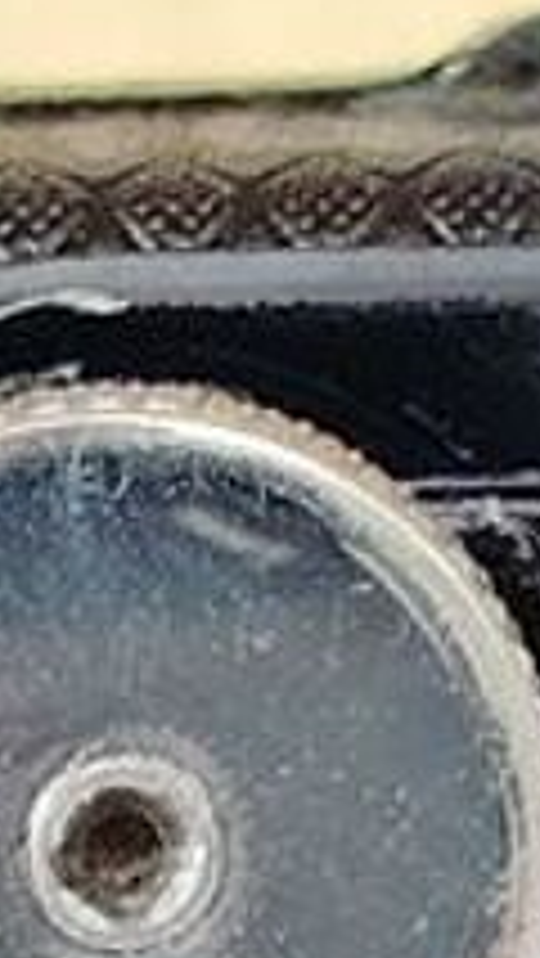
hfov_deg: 3.2
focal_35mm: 381
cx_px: -130
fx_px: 9687
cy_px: 2004
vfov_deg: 5.5
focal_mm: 5.25
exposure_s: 1/153
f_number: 1.75
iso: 100
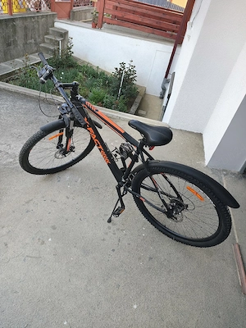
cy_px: 164
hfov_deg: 58.9
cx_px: 123
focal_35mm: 23
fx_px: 218
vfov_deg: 73.9
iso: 227
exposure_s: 1/204
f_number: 1.6
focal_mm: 6.57
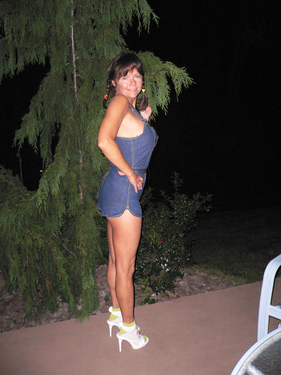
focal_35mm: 35
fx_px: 379
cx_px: 140
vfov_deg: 52.6
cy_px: 188
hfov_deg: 40.7
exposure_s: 1/60
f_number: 2.8
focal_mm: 5.8
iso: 400
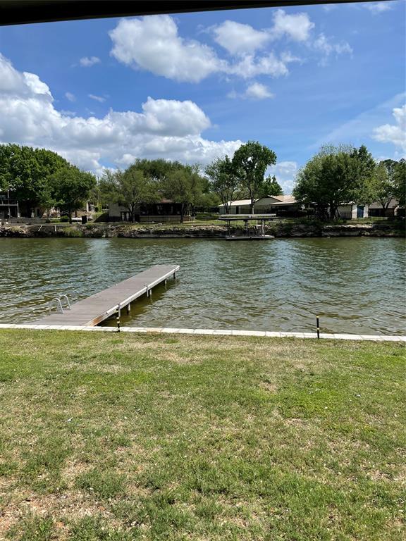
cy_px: 270
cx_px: 203
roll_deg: +2.0
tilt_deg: -4.8
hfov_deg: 53.1
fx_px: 407
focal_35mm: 26
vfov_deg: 67.3
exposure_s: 1/4651
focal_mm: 4.2
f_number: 1.6
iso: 32
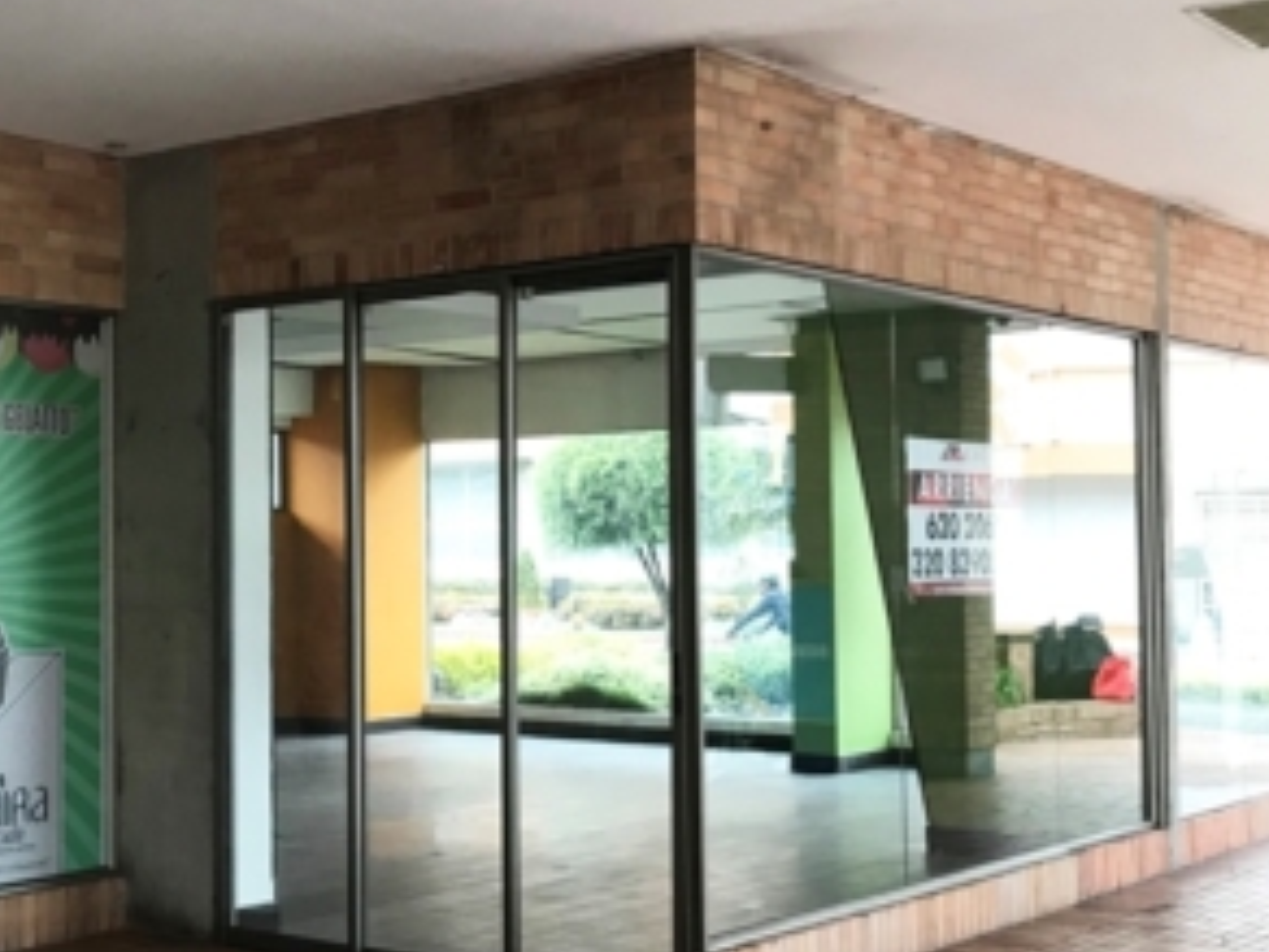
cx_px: 335
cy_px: 483
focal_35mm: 56
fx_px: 2053
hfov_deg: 33.7
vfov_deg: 26.1
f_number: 1.8
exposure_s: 1/30
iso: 25
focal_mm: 3.99
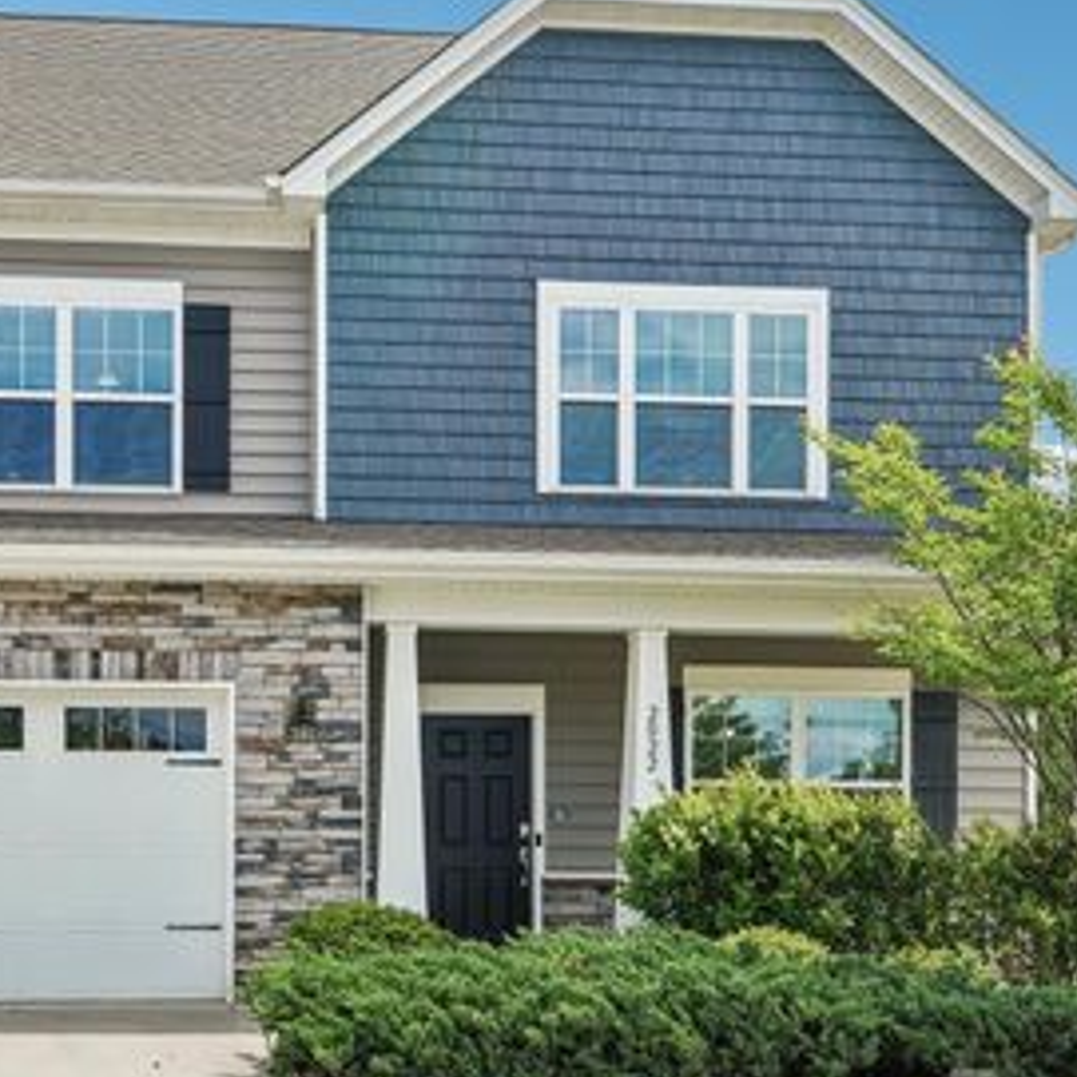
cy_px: 598
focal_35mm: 47
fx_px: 1654
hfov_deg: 35.2
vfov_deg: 36.0
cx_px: 266
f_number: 8
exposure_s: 1/90
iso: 100
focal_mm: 20
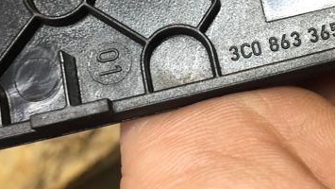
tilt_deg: -56.5
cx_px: 207
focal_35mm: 57
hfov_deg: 36.4
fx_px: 507
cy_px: 44
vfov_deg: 20.9
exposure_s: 1/33
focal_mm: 4.15
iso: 80
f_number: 2.2
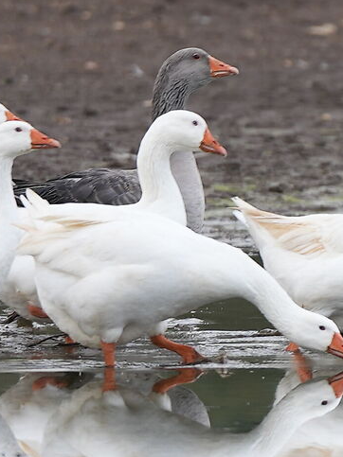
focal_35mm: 1433
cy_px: 255
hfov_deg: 1.0
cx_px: 411
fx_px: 18941
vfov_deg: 1.4
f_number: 2.8
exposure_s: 1/320
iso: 100
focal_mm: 200
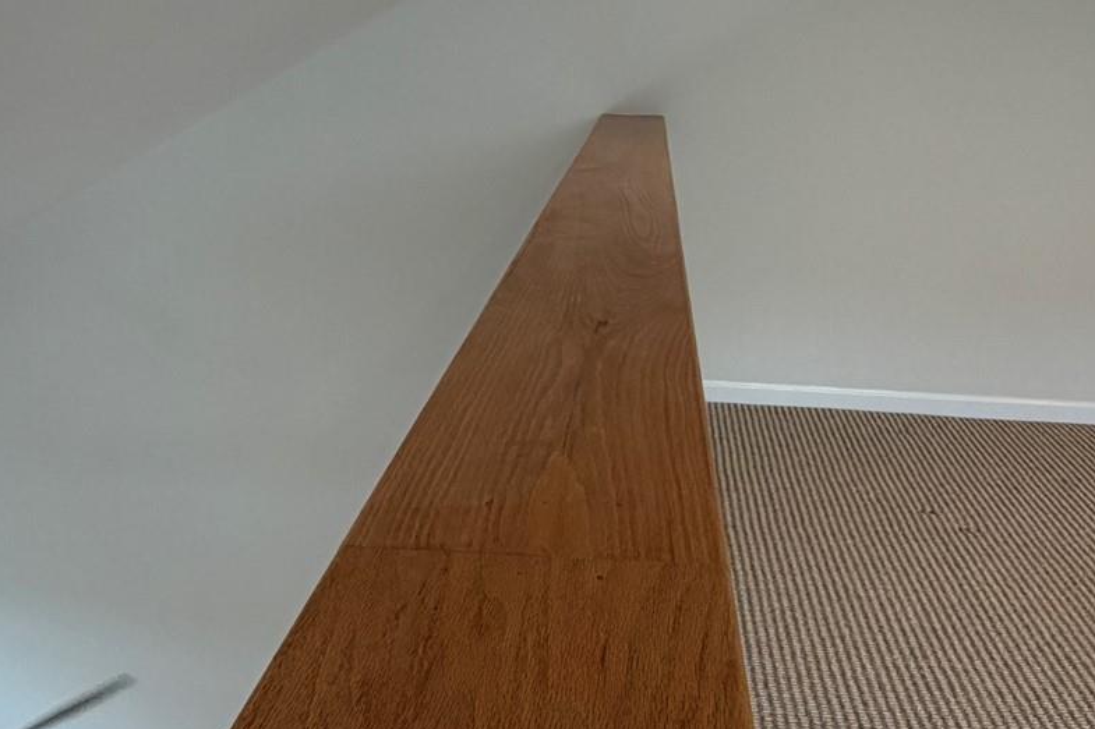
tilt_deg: -9.5
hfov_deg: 50.7
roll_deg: -0.9
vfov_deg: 34.6
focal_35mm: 38
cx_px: 529
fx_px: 1156
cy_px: 223
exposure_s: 1/120
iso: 125
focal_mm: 2.22
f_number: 2.2
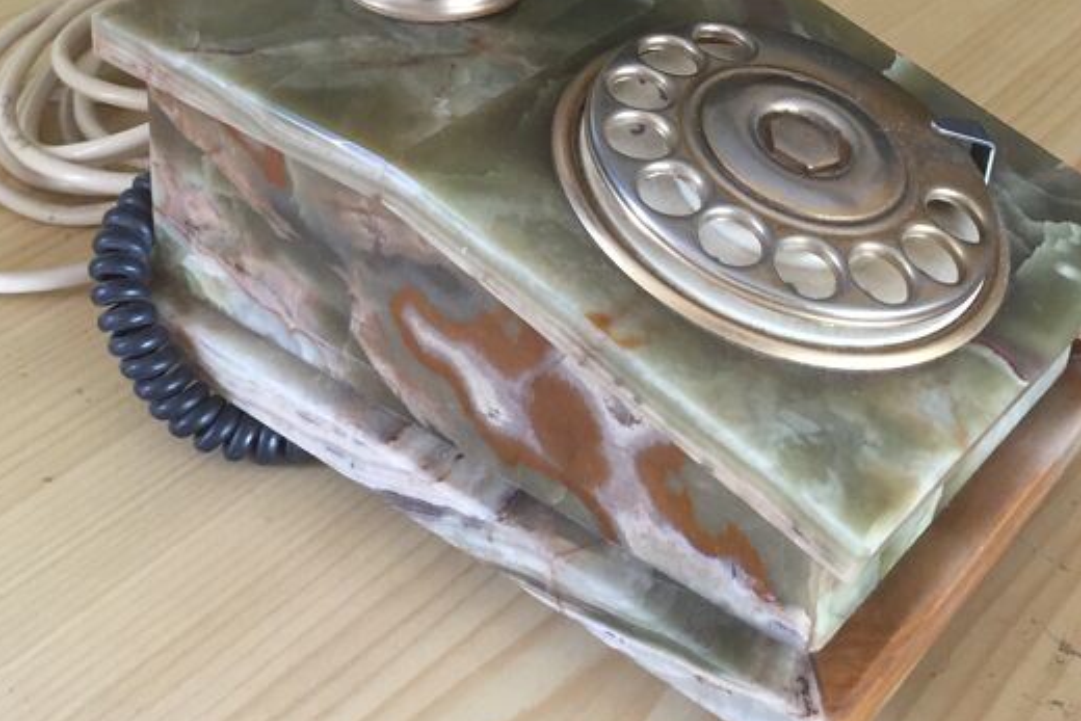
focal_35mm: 58
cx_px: 493
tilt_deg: -30.5
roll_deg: -0.2
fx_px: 1742
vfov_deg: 22.8
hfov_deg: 34.5
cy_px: 62
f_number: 2.2
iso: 160
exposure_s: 1/33
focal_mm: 4.15
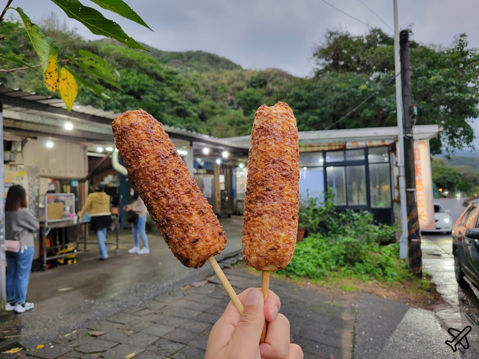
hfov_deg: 67.3
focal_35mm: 26
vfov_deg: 53.1
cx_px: 240
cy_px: 180
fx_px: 360
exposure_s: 1/40
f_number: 1.8
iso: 200
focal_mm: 5.4
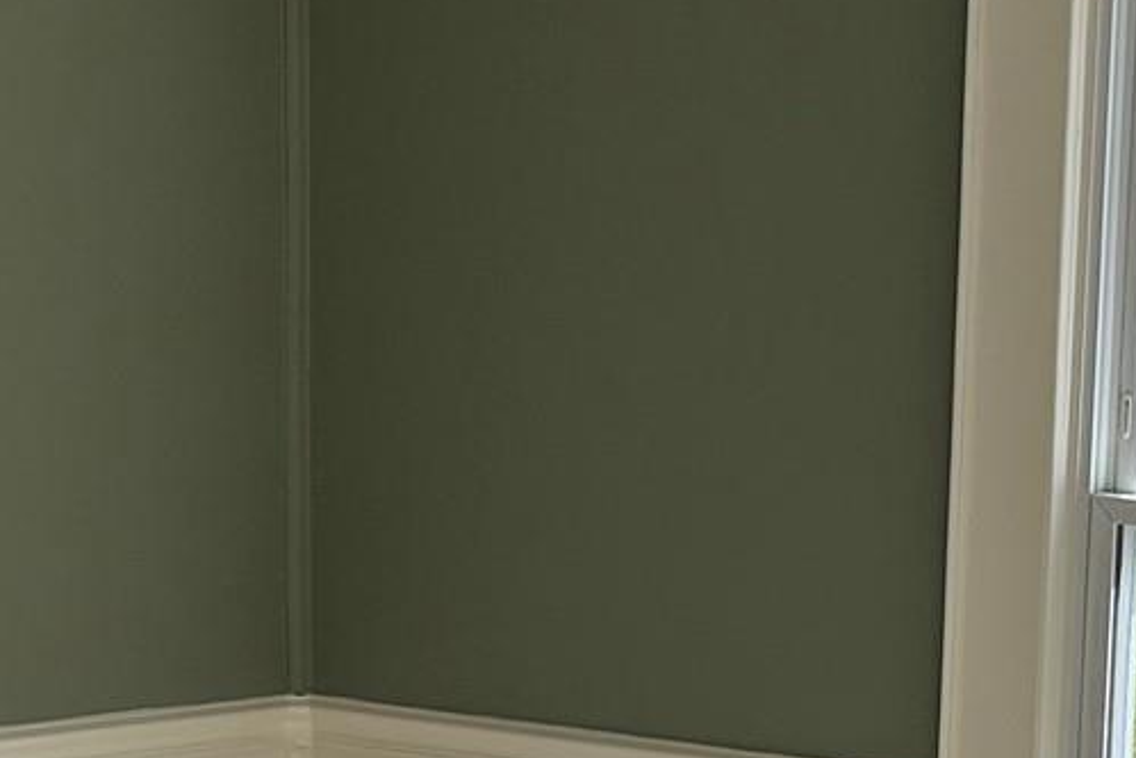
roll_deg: -2.4
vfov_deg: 11.9
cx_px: 1147
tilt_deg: -13.0
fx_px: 3503
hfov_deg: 17.9
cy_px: 1040
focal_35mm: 111
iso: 50
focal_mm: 5.7
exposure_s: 1/666
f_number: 1.5
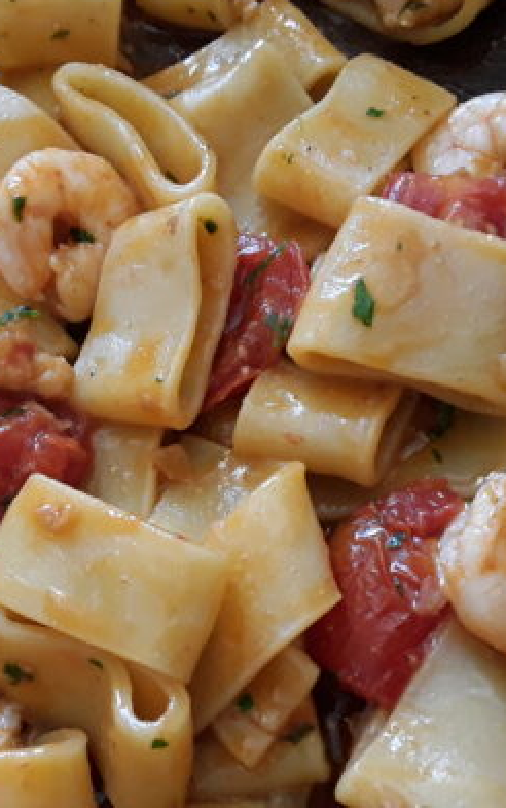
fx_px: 1124
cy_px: 476
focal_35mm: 51
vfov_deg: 39.4
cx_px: 165
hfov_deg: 25.2
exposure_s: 1/33
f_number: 1.9
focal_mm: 2.91
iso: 80
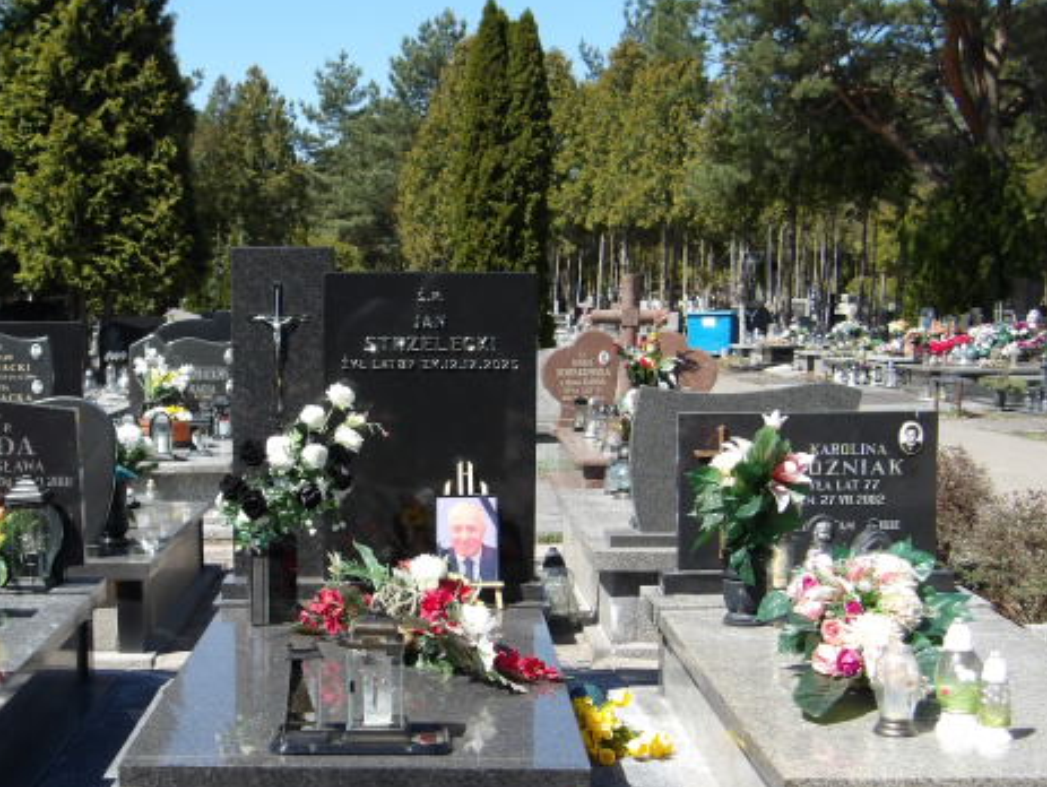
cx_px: 375
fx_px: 1756
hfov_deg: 33.0
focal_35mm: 58
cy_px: 531
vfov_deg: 25.1
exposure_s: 1/583
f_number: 3.7
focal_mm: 7.6
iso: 100
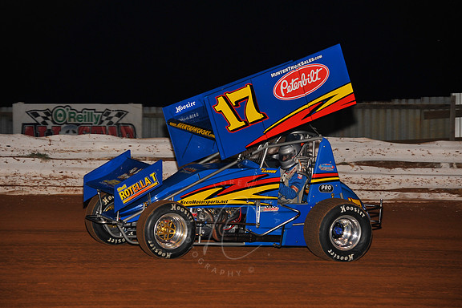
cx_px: 232
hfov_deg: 13.2
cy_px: 154
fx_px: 2002
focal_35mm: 156
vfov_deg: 8.8
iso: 500
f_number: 5.6
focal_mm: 155
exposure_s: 1/250
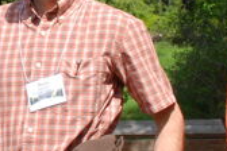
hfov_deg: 14.2
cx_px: 8
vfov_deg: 9.6
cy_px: 42
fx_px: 902
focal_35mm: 143
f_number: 10
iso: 160
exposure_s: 1/125
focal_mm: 20
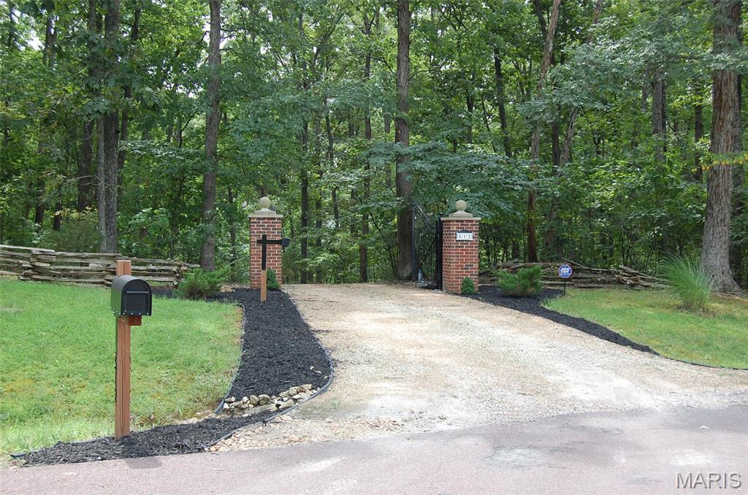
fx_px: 809
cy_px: 248
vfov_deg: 34.1
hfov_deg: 49.6
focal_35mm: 39
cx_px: 374
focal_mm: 26
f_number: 5.6
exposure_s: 1/125
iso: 360
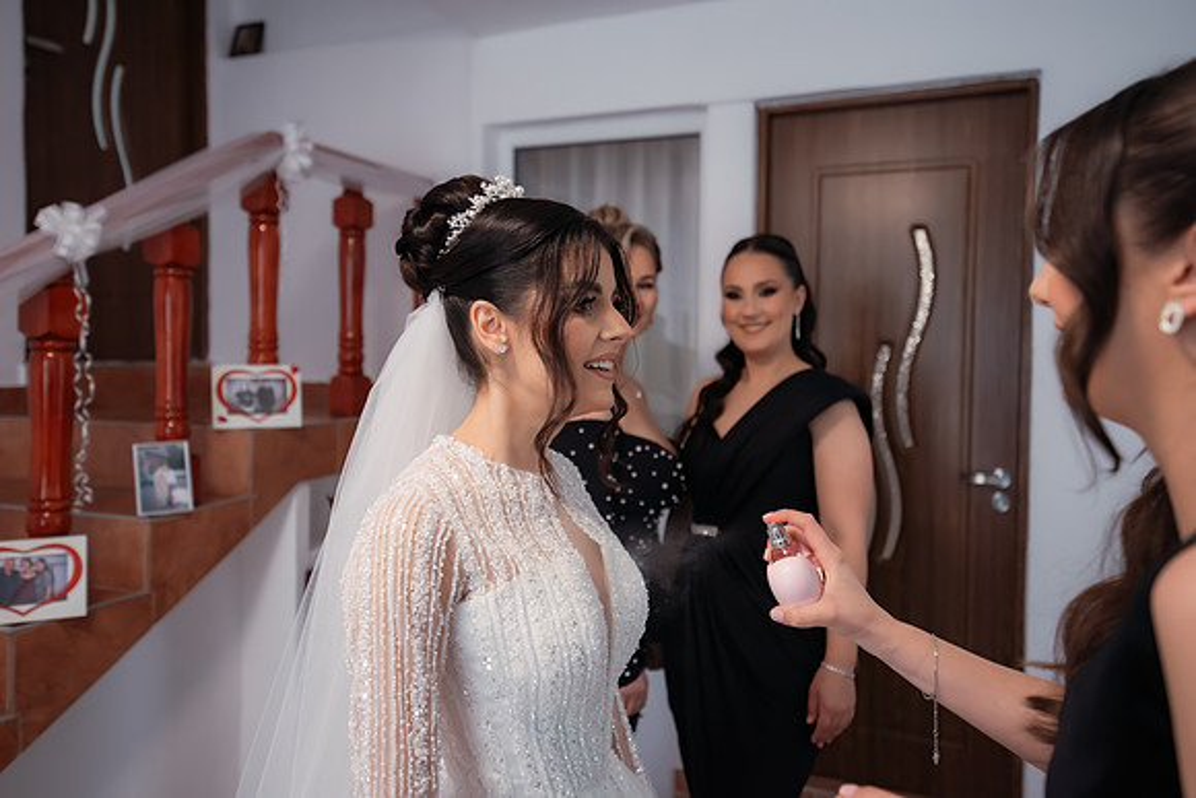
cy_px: 399
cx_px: 598
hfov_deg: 61.9
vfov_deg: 43.6
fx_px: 997
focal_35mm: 30
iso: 1600
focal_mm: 30
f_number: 3.2
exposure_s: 1/250
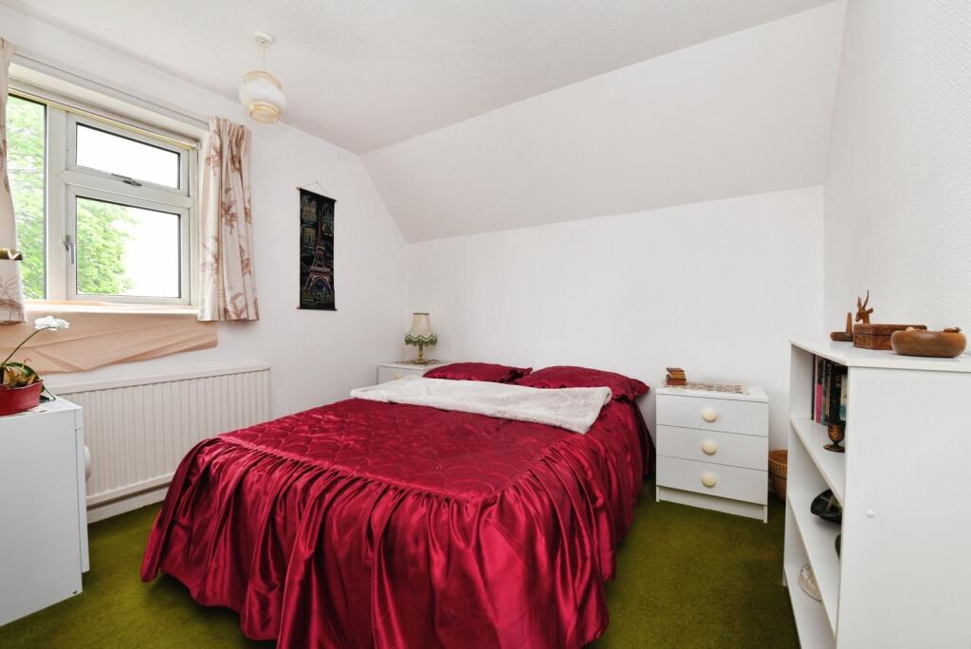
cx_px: 486
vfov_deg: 81.3
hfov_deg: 104.2
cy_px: 324
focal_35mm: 14
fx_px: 378
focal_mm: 14
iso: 640
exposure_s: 1/60
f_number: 8
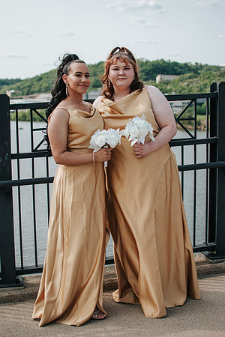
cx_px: 112
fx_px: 492
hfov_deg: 25.8
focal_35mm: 52
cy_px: 168
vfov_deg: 37.9
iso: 100
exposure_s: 1/2500
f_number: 2.8
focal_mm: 35
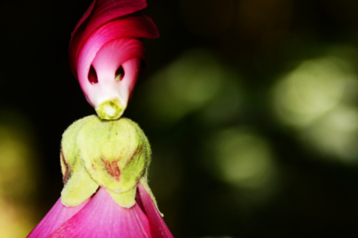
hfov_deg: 11.5
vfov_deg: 7.7
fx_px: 1779
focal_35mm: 179
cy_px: 167
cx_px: 138
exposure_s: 1/250
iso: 200
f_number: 5
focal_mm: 85
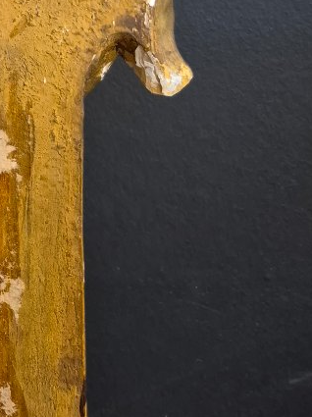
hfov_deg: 20.5
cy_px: -161
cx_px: -98
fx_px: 782
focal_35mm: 65
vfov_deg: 24.8
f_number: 1.8
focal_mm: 5.4
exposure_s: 1/100
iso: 1250
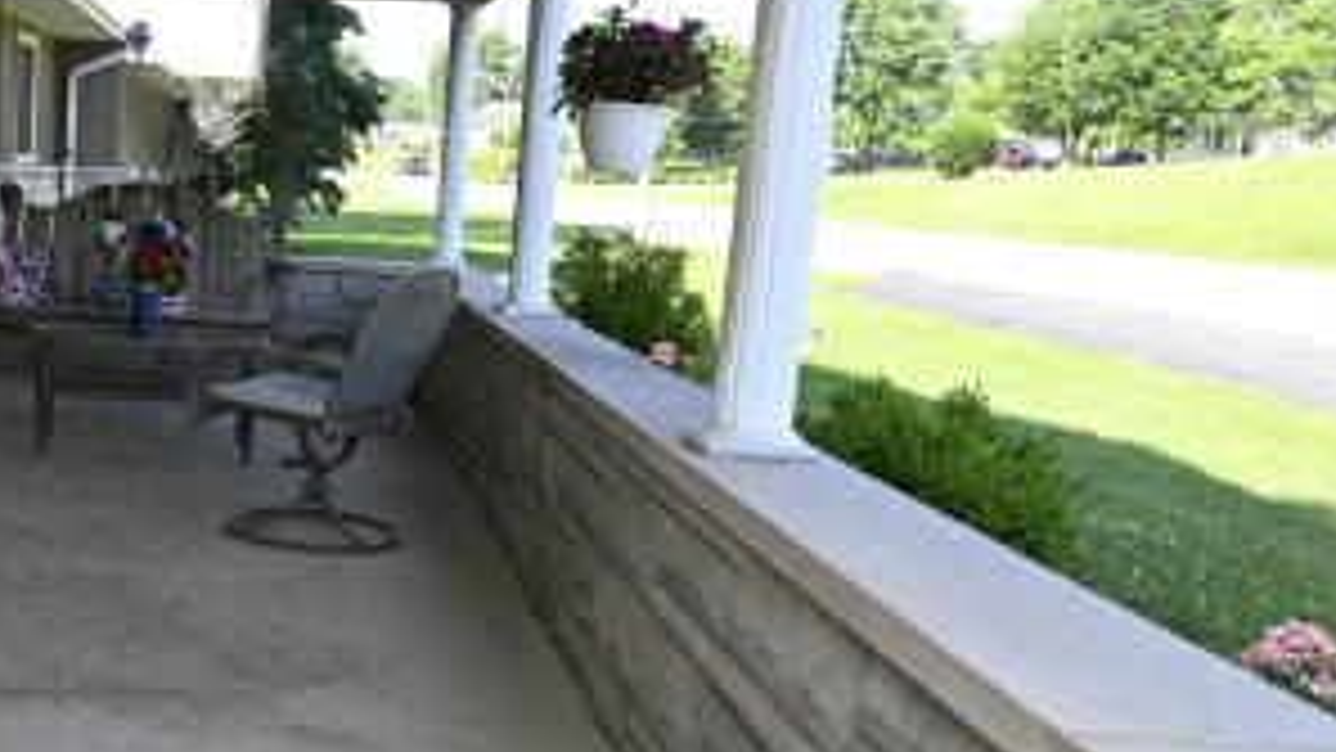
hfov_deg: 41.5
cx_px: 191
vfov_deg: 25.7
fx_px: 1641
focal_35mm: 46
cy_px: 482
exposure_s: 1/125
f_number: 5.6
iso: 125
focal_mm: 17.5
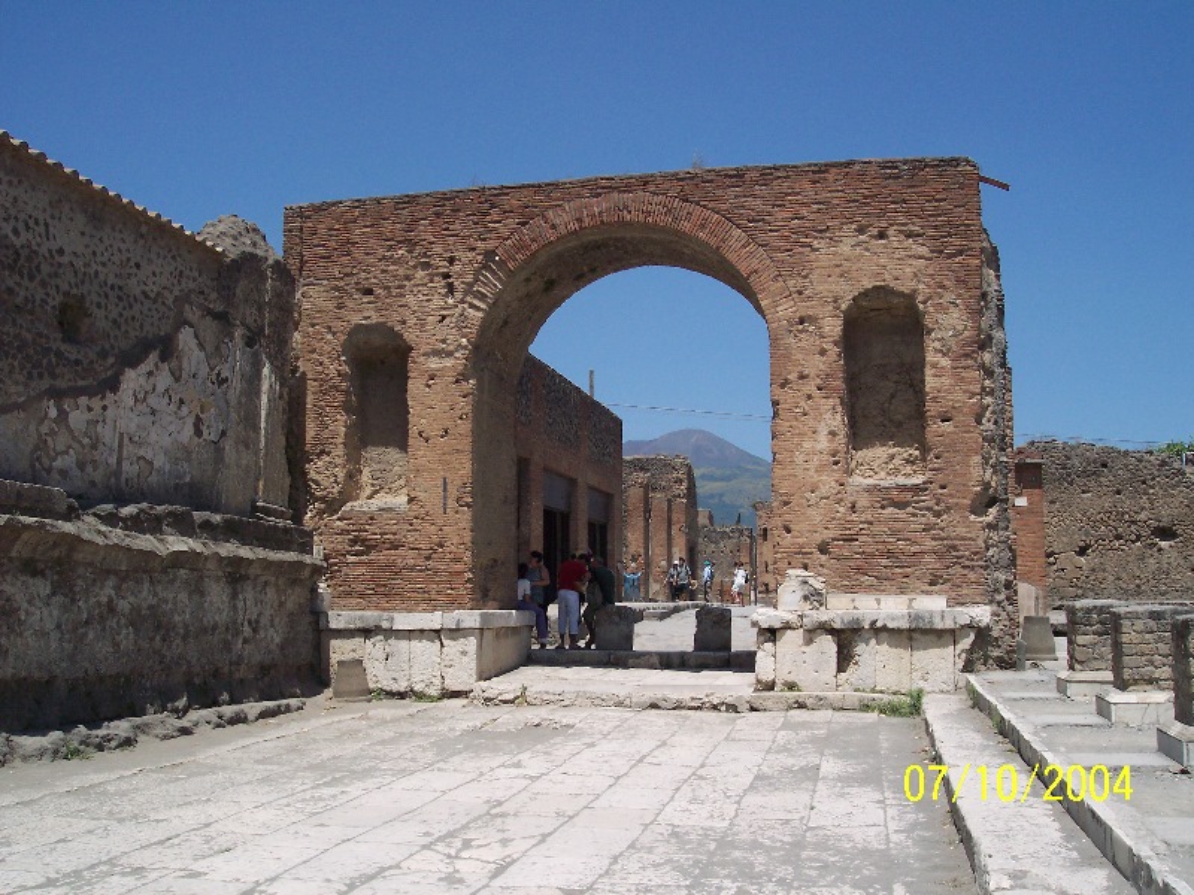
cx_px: 597
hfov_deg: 49.0
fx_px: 1311
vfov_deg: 37.7
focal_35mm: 38
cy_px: 448
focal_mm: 8
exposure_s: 1/1000
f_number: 4.8
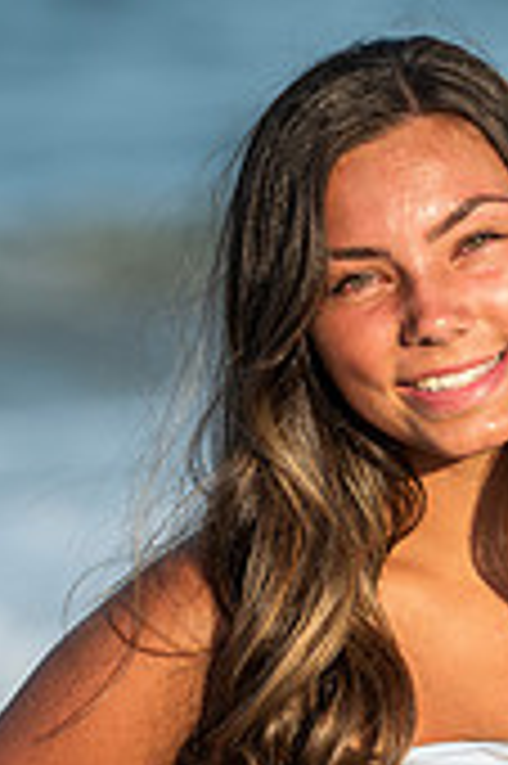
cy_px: 536
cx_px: 486
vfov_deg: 6.0
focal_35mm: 344
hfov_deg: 4.0
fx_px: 7296
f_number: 3.2
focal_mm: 130
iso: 250
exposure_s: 1/4000
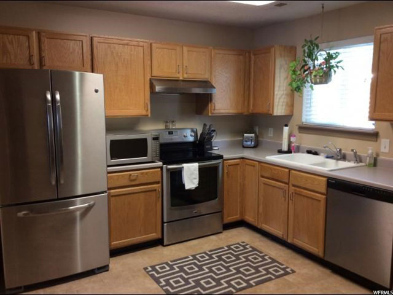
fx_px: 363
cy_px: 148
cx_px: 196
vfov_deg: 44.2
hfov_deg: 56.8
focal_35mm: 32
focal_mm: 3.3
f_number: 2.4
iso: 64
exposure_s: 1/24
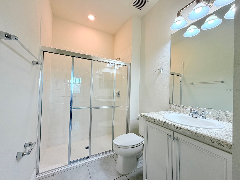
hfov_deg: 102.1
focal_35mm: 14
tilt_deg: +0.7
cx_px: 120
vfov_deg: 85.7
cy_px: 90
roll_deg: -1.7
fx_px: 97
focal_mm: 2.22
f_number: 2.2
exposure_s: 1/120
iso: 125
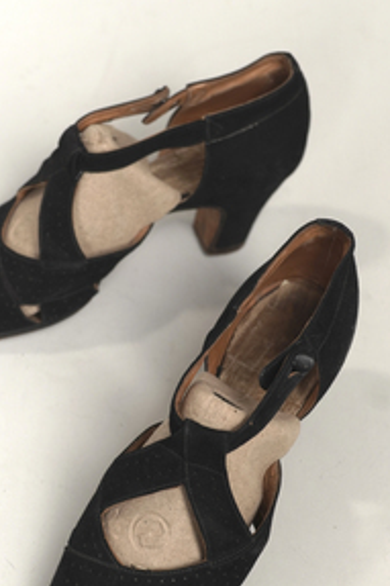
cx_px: 154
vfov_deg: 30.8
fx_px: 1057
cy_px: 369
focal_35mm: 65
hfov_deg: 20.9
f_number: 4
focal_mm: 32
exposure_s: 1/80
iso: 400
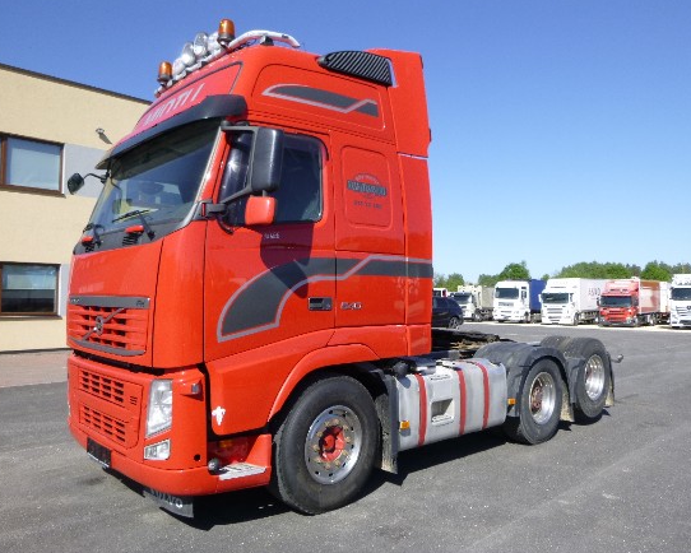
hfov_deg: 64.0
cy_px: 273
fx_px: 552
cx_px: 323
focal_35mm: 27
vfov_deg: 53.2
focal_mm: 4.5
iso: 100
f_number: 3.9
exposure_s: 1/400
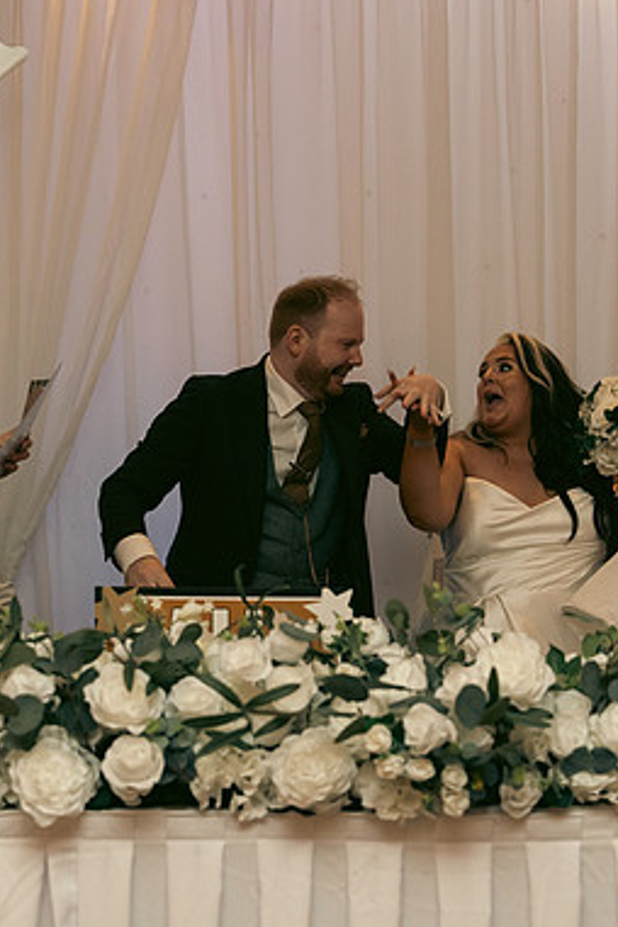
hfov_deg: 19.5
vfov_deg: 28.8
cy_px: 459
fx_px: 1802
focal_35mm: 70
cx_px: 302
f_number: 3.5
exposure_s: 1/160
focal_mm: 46
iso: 2500
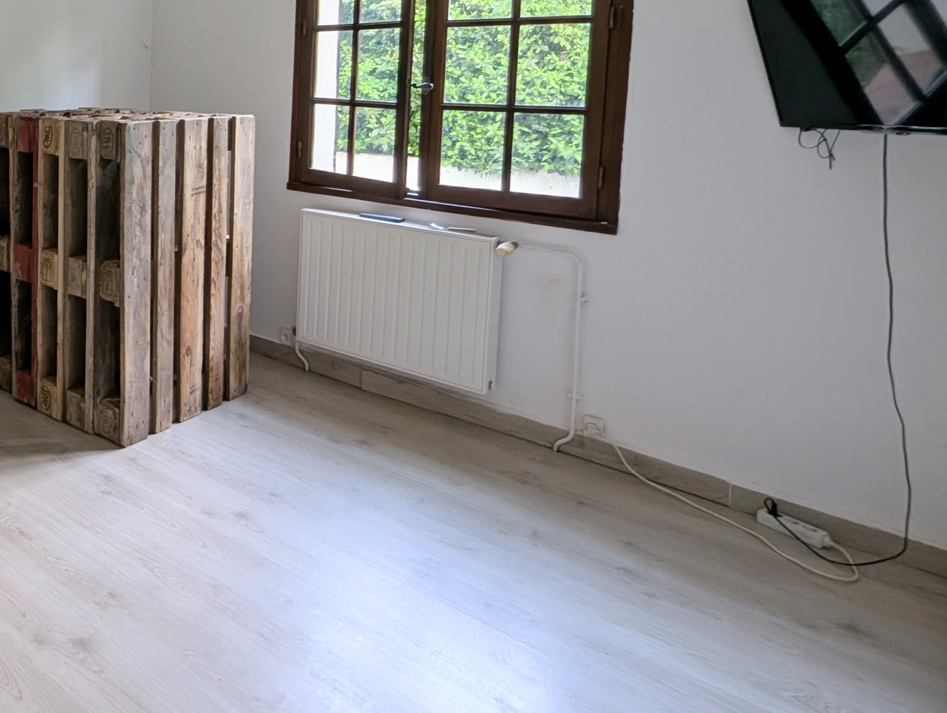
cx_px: 33
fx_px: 712
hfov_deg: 54.7
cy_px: 131
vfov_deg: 49.7
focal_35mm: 26
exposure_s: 1/25.6
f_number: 2.2
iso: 174
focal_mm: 1.95
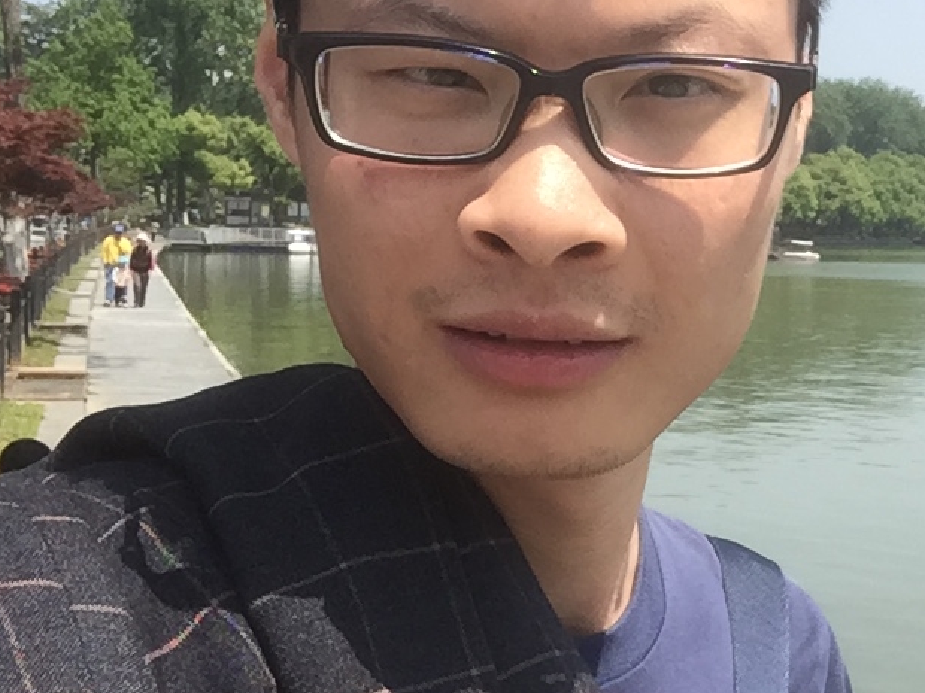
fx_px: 1710
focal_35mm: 64
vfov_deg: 22.9
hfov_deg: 29.7
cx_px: 712
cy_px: 325
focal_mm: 2.65
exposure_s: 1/1250
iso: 32
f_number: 2.2
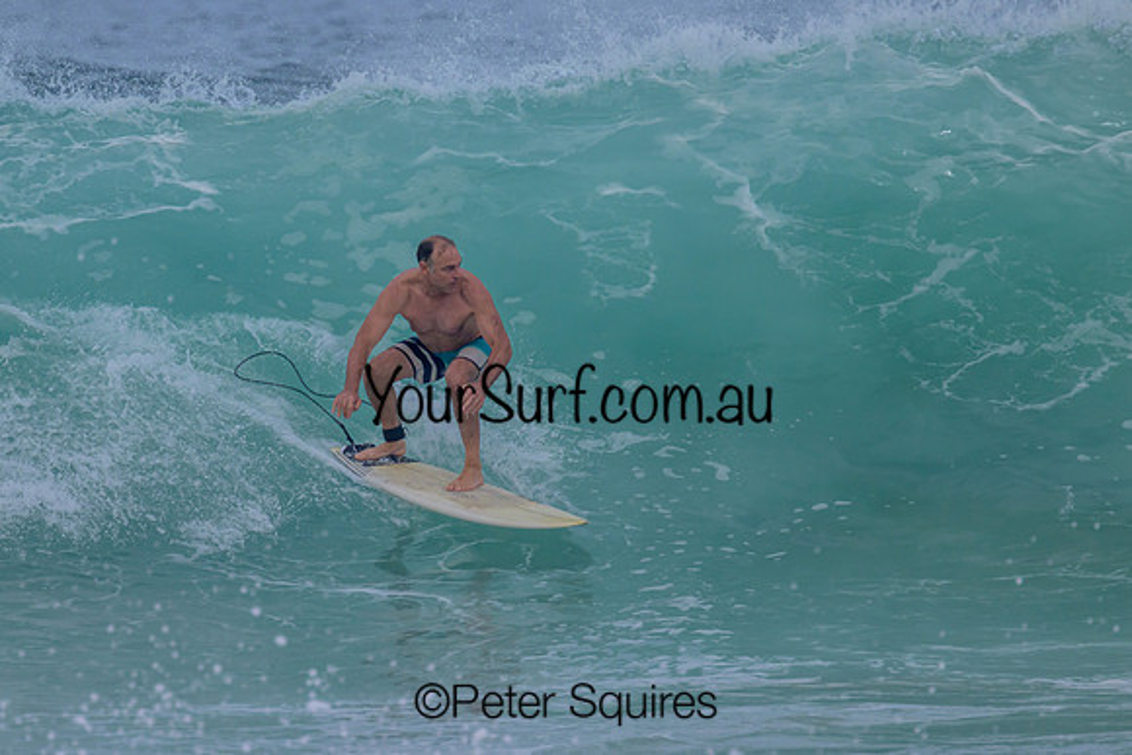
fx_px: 31252
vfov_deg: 1.4
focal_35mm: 994
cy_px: 381
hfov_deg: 2.1
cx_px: 431
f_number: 11
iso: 900
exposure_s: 1/2000
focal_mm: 800
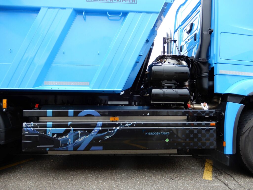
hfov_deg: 71.6
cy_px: 95
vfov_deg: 56.8
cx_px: 126
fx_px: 175
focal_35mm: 24
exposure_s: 1/50
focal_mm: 4.3
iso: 80
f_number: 3.4
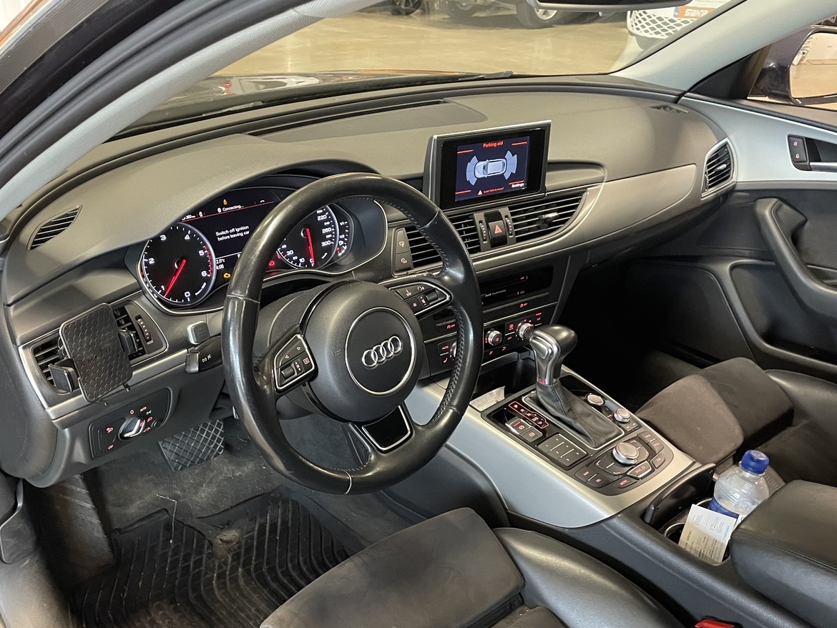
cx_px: 333
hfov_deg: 56.4
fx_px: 774
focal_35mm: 32
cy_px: 374
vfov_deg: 44.0
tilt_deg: -29.7
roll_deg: +0.0
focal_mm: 4.2
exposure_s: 1/52
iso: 500
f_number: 1.6
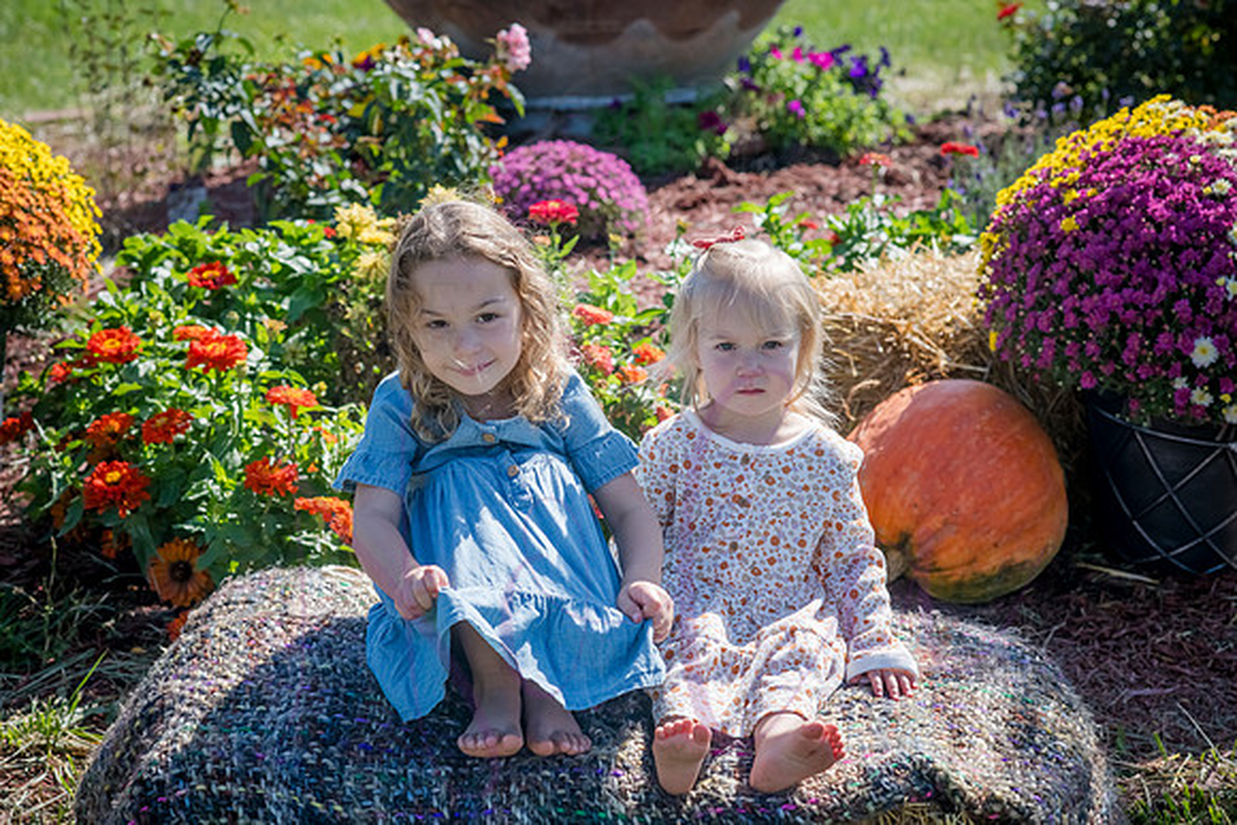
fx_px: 2921
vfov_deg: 16.1
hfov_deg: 23.9
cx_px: 618
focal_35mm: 85
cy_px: 412
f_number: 6.3
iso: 400
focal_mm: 85
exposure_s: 1/1250
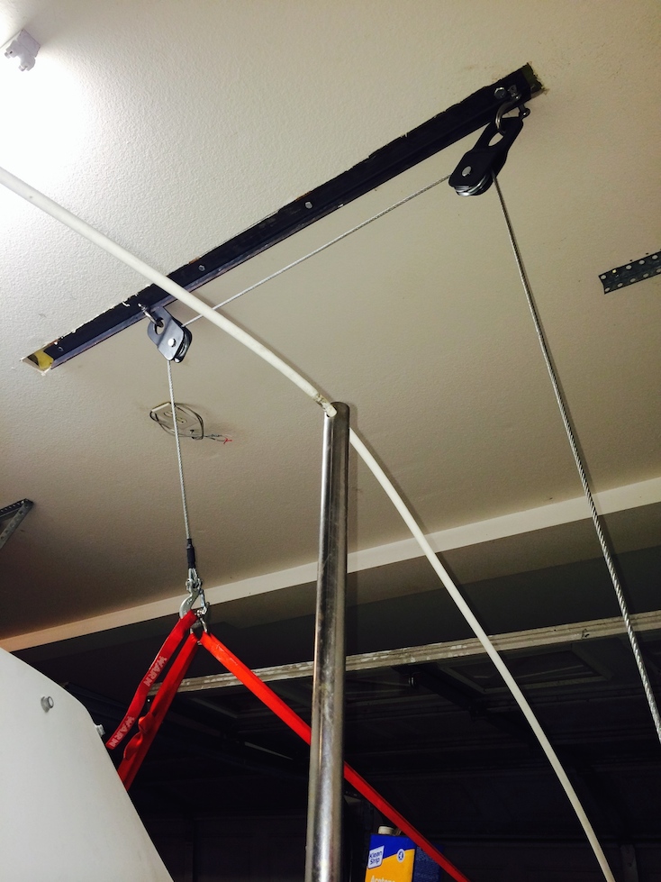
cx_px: 330
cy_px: 441
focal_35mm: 30
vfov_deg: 60.0
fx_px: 764
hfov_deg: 46.8
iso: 64
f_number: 2.2
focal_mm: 4.12
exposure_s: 1/30
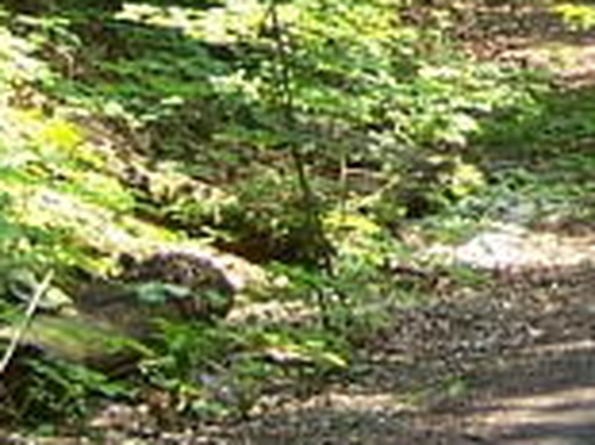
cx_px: 1455
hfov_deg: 7.4
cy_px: -146
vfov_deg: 5.9
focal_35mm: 251
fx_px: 4311
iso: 80
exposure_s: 1/100
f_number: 2.8
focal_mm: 6.3
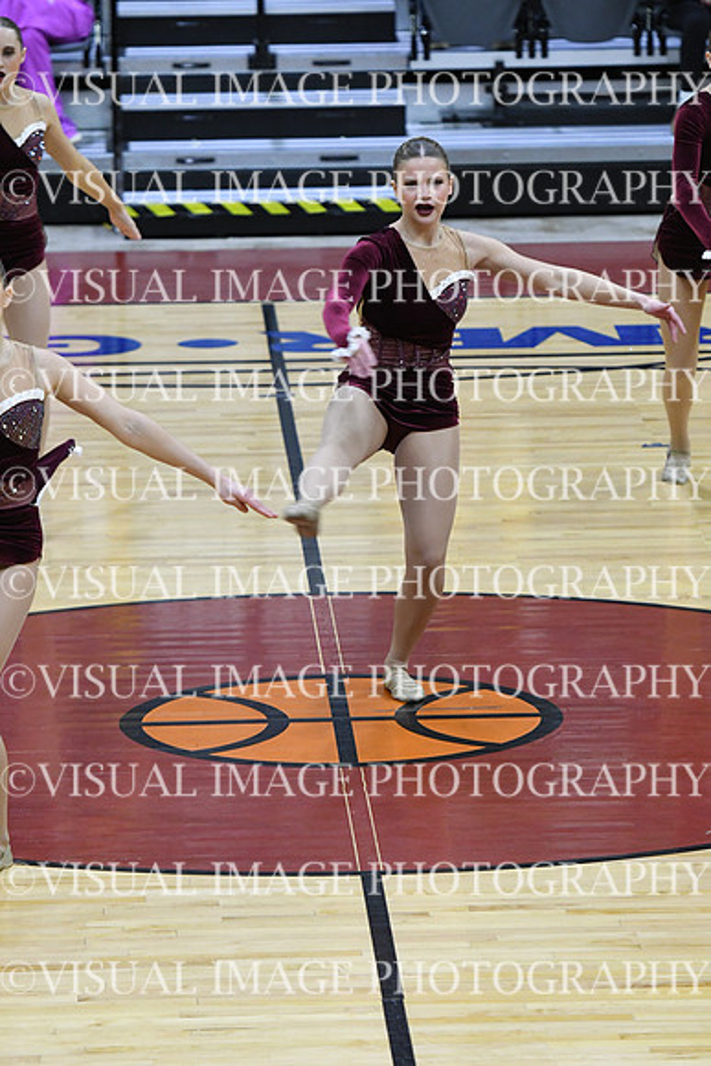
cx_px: 356
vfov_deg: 9.1
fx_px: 6661
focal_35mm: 225
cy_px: 533
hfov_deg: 6.1
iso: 4000
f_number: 3.5
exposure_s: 1/400
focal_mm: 150
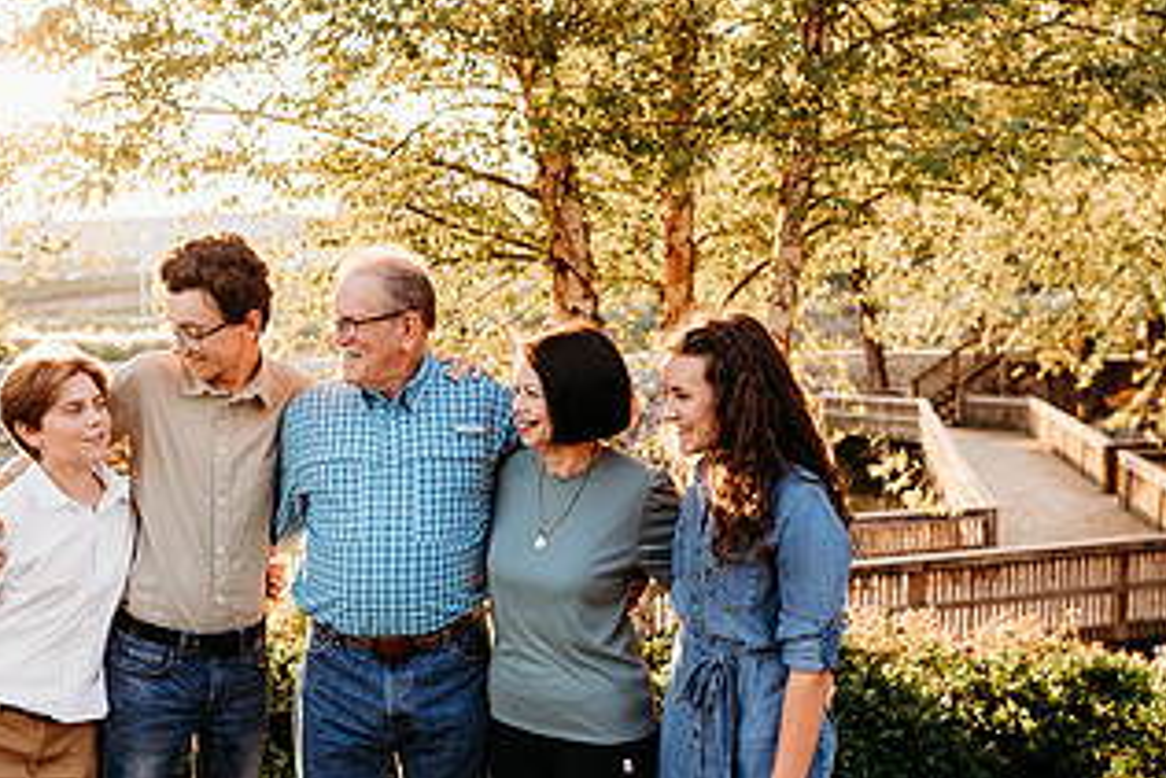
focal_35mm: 44
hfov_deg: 44.2
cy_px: 433
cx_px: 443
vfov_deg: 30.5
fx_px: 1426
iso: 250
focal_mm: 24
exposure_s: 1/320
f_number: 3.2
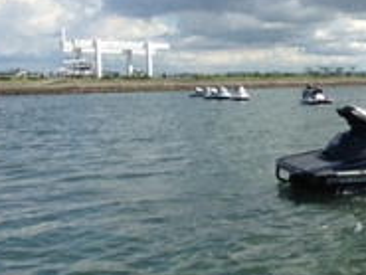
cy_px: 108
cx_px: 324
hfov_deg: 29.5
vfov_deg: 23.3
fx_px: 667
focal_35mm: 63
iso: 50
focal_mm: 4.13
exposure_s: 1/1808
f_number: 2.4
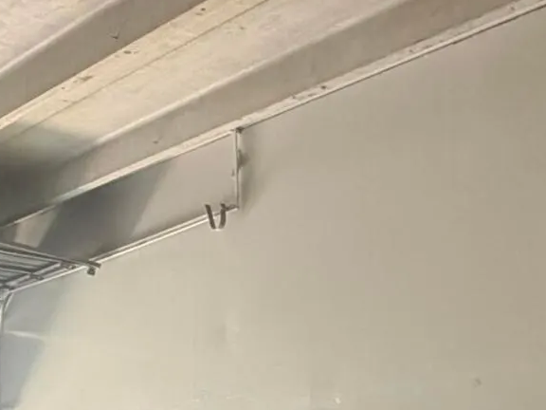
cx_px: 365
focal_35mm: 70
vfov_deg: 19.3
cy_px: 547
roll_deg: +1.6
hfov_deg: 27.6
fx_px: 1104
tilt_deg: -2.9
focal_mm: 2.22
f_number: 2.2
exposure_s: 1/121
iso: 125
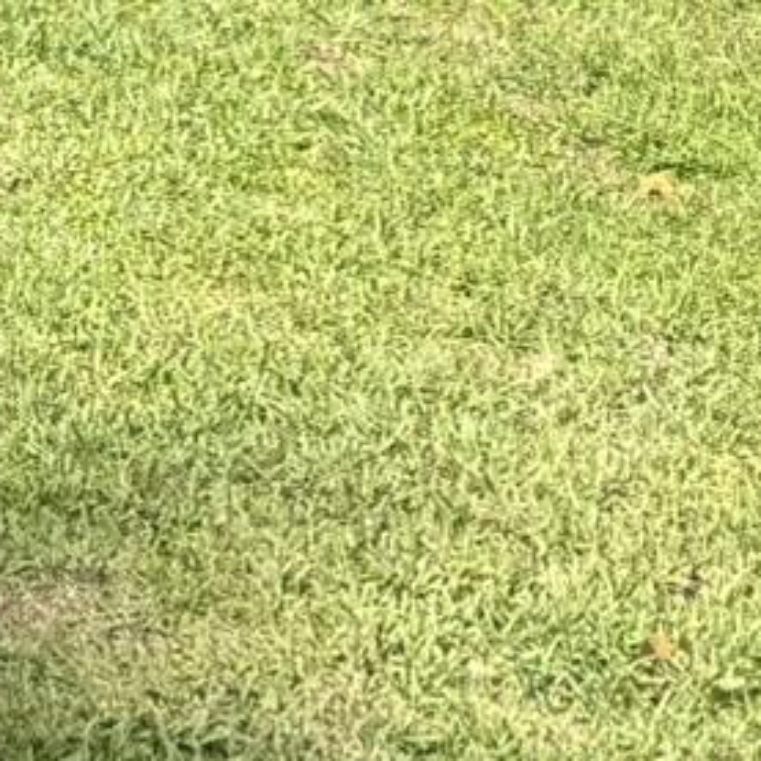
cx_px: -1791
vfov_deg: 10.2
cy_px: -791
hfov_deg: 8.5
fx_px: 3905
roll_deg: -1.3
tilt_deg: -5.4
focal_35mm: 157
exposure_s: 1/1026
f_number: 1.78
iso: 80
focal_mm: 6.76
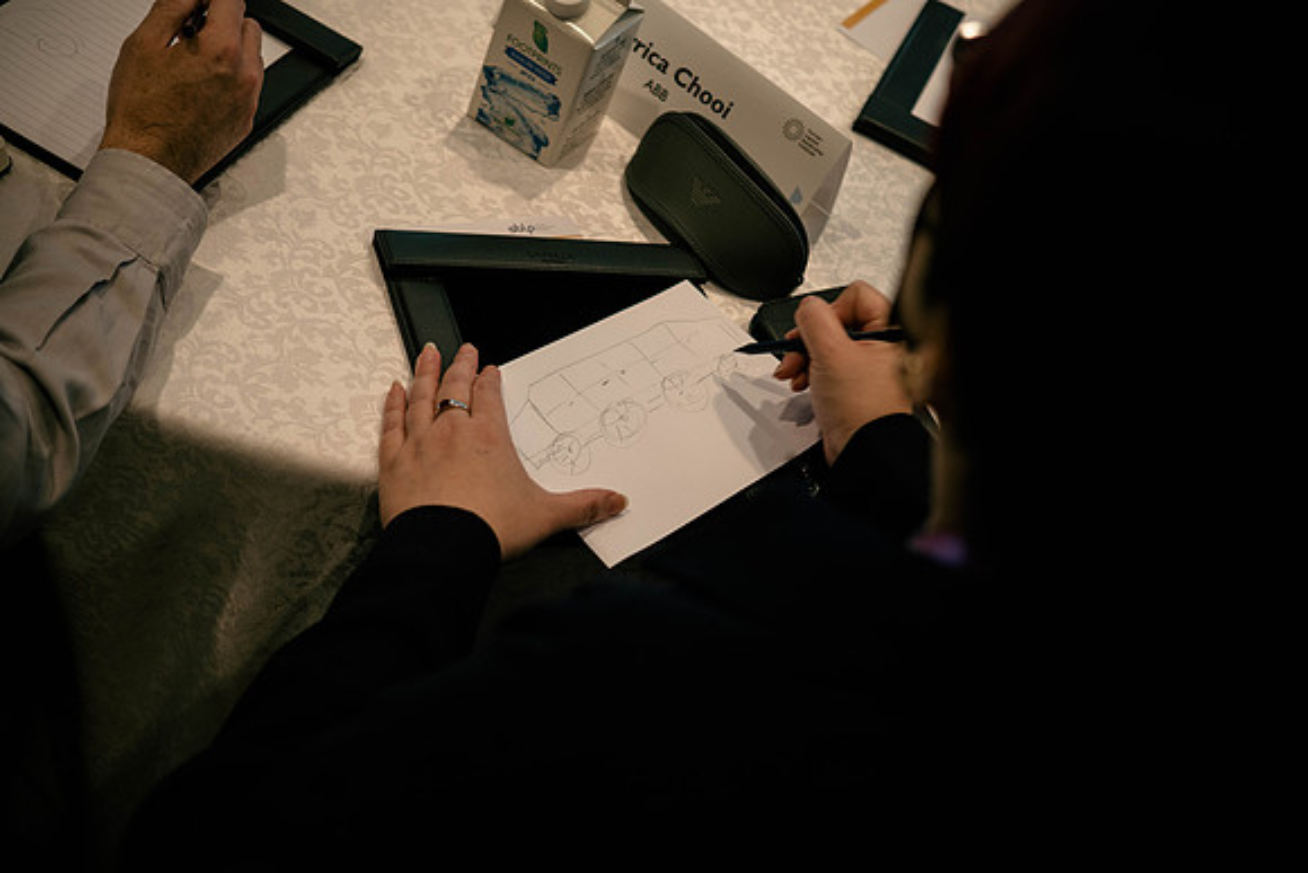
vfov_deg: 25.5
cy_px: 436
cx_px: 654
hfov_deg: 37.5
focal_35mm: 53
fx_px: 1928
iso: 400
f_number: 1.7
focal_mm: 25
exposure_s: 1/100
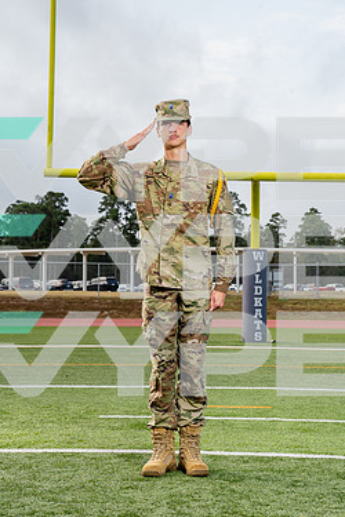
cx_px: 167
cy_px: 258
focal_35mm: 84
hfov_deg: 16.3
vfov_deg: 24.2
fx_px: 1207
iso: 320
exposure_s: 1/250
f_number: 10
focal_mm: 70
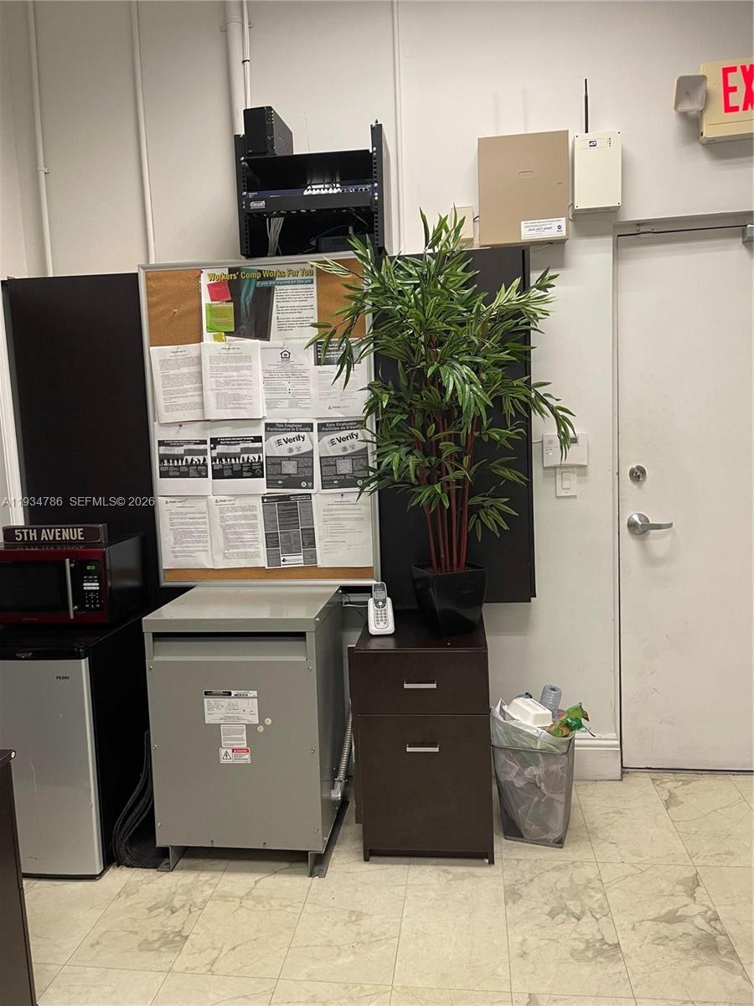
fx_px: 755
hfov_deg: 53.1
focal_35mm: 26
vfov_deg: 67.3
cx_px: 377
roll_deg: +2.3
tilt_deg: -6.3
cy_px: 503
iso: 125
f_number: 1.6
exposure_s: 1/60
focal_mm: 5.1
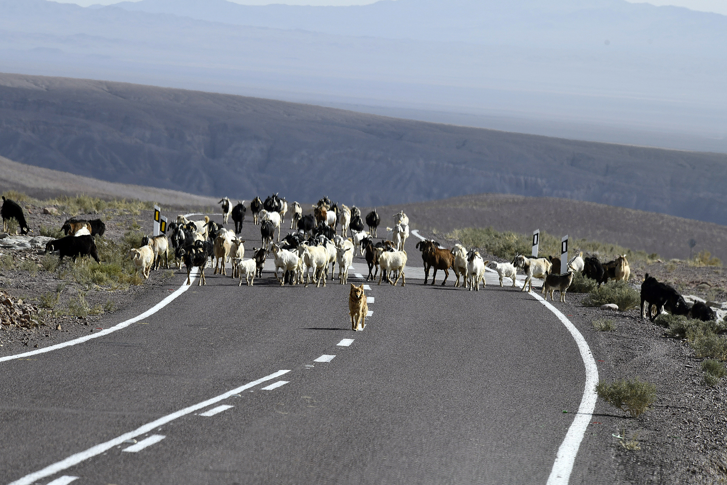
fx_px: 6260
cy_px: 242
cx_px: 364
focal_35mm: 310
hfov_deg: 6.6
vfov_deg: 4.4
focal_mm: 310
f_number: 11
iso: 400
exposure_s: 1/1000
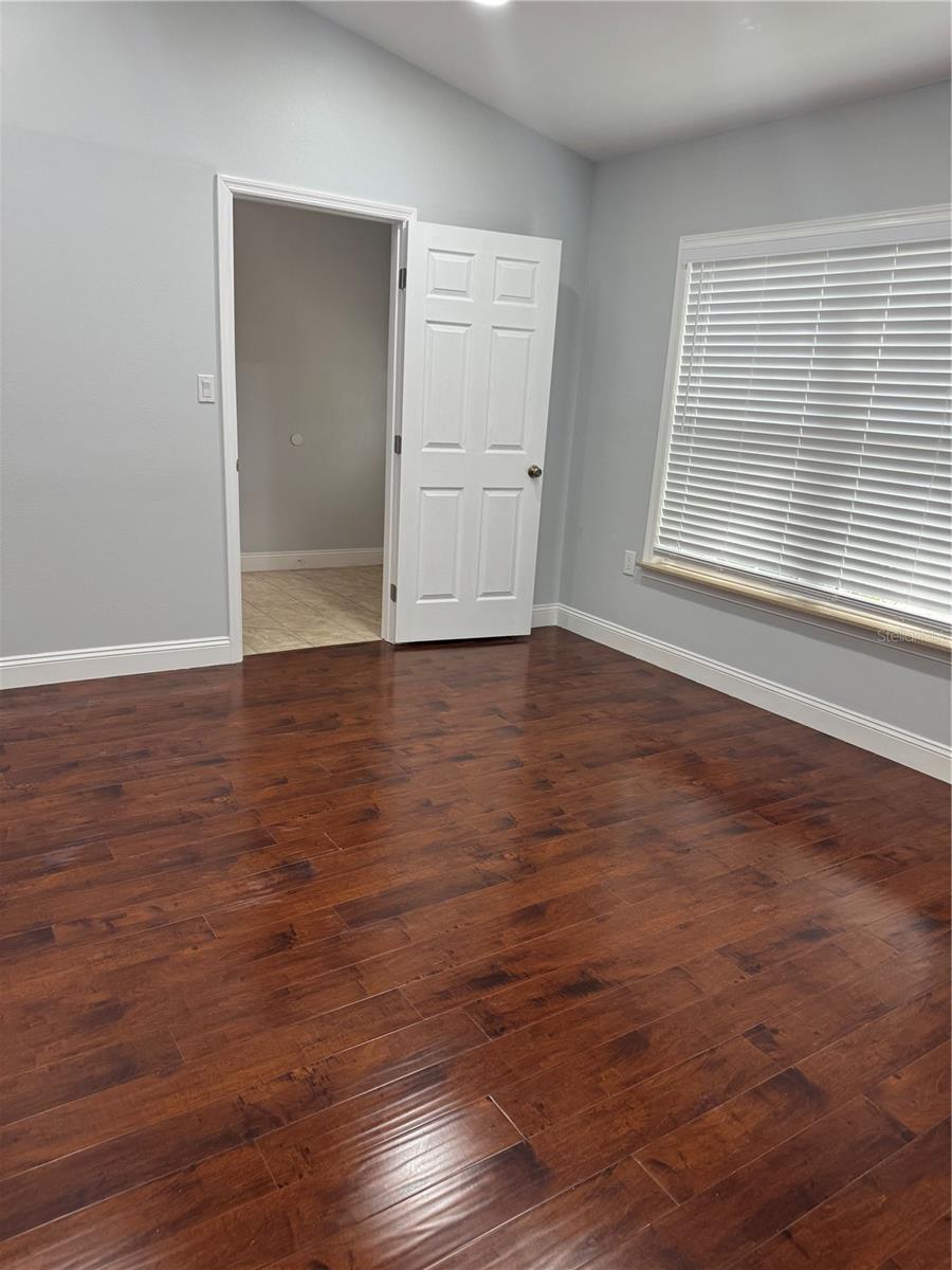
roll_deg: -1.7
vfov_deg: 71.6
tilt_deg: -16.3
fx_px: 880
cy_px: 635
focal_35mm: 24
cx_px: 476
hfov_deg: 56.8
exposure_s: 1/120
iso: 160
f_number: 1.78
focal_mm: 6.76
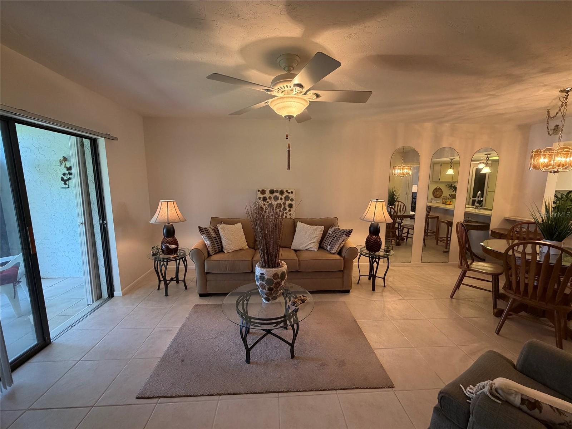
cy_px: 214
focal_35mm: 14
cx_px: 286
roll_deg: -0.4
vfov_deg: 85.7
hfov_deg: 102.1
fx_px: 231
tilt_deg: -8.9
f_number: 2.2
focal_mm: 2.22
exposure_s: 1/120
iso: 320
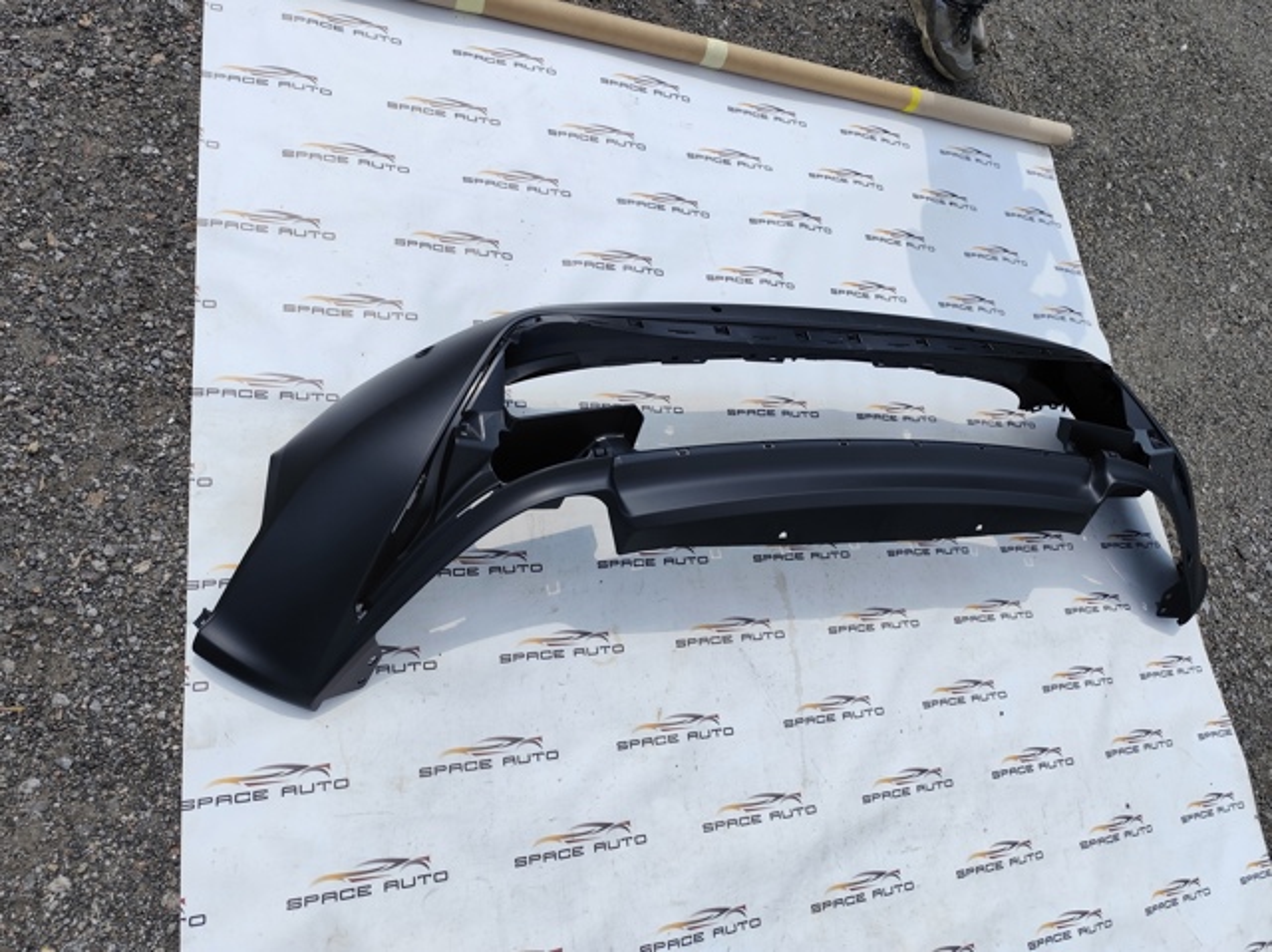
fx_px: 845
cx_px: 636
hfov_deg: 74.0
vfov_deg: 58.8
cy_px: 476
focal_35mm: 23
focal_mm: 6.19
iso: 50
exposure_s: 1/1301
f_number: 1.65
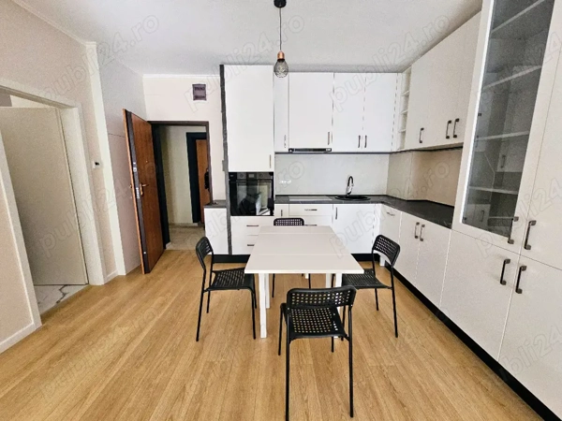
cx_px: 281
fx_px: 211
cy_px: 210
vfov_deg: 89.9
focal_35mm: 13
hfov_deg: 106.2
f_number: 2.2
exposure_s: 1/192
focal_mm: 2.2
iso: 160
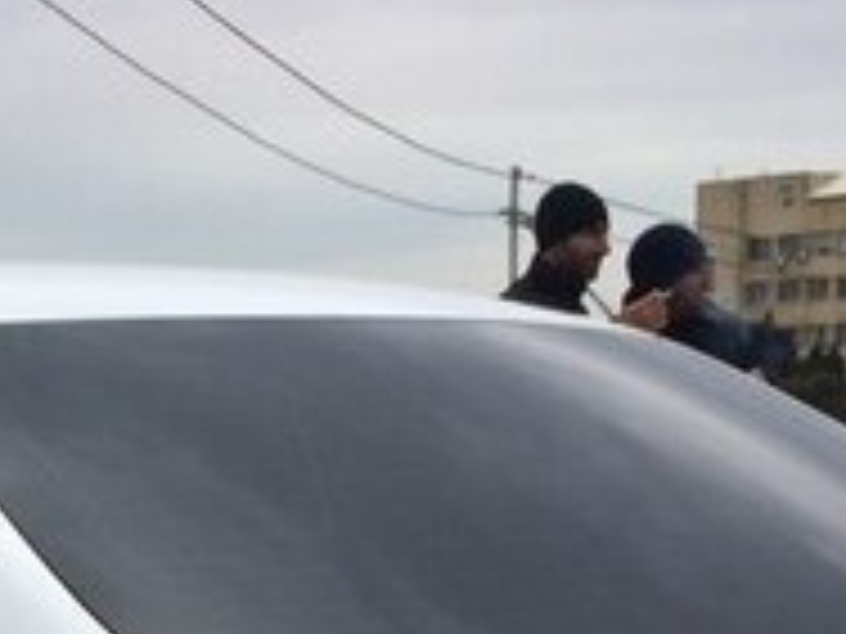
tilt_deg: -16.7
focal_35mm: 102
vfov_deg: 13.3
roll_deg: +1.3
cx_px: 184
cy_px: 1072
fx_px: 2493
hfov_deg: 19.1
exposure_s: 1/1642
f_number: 2.2
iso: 32
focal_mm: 4.15
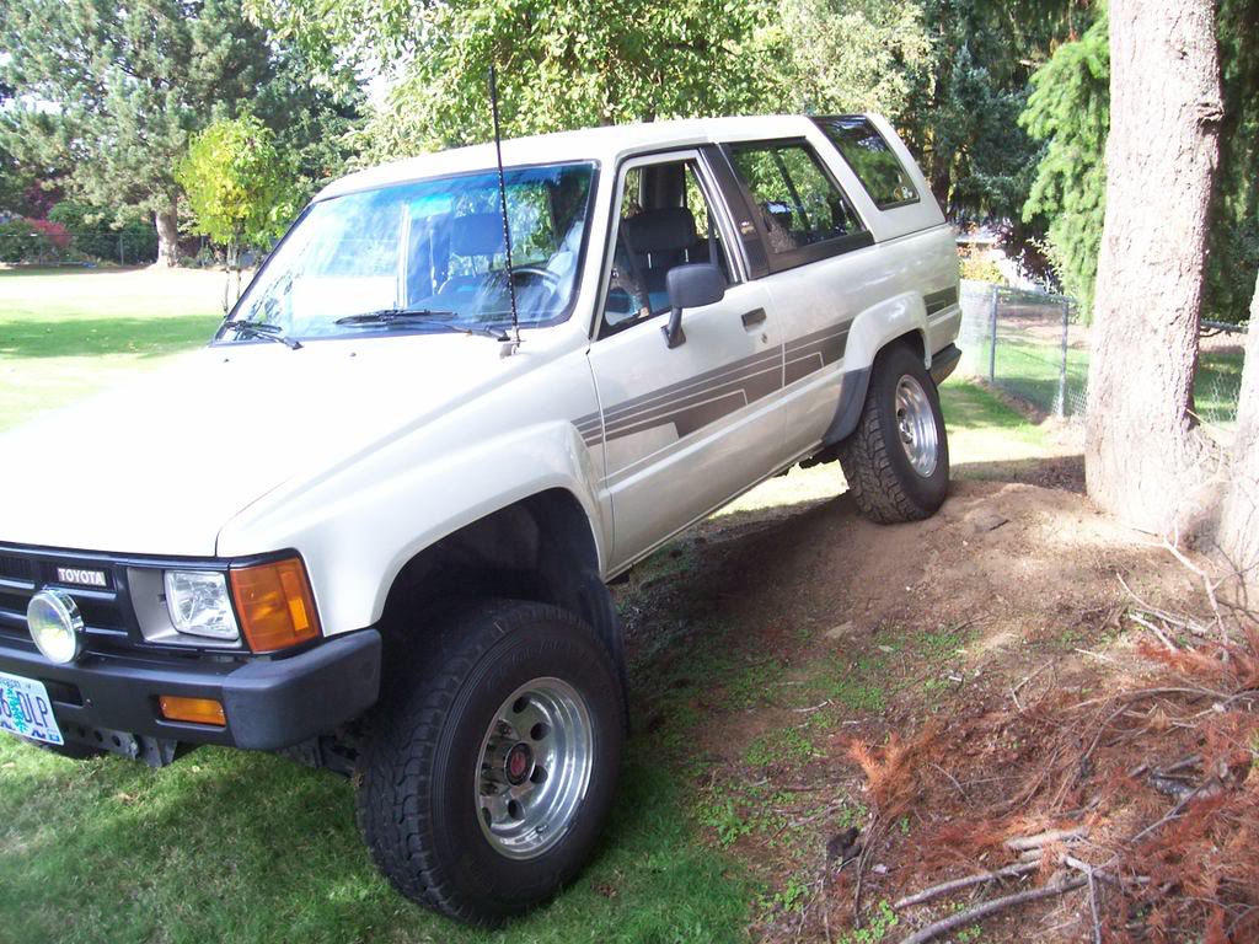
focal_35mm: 34
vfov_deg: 41.8
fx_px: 1237
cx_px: 630
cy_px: 472
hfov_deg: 54.0
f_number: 2.7
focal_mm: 5.6
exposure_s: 1/145
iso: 80
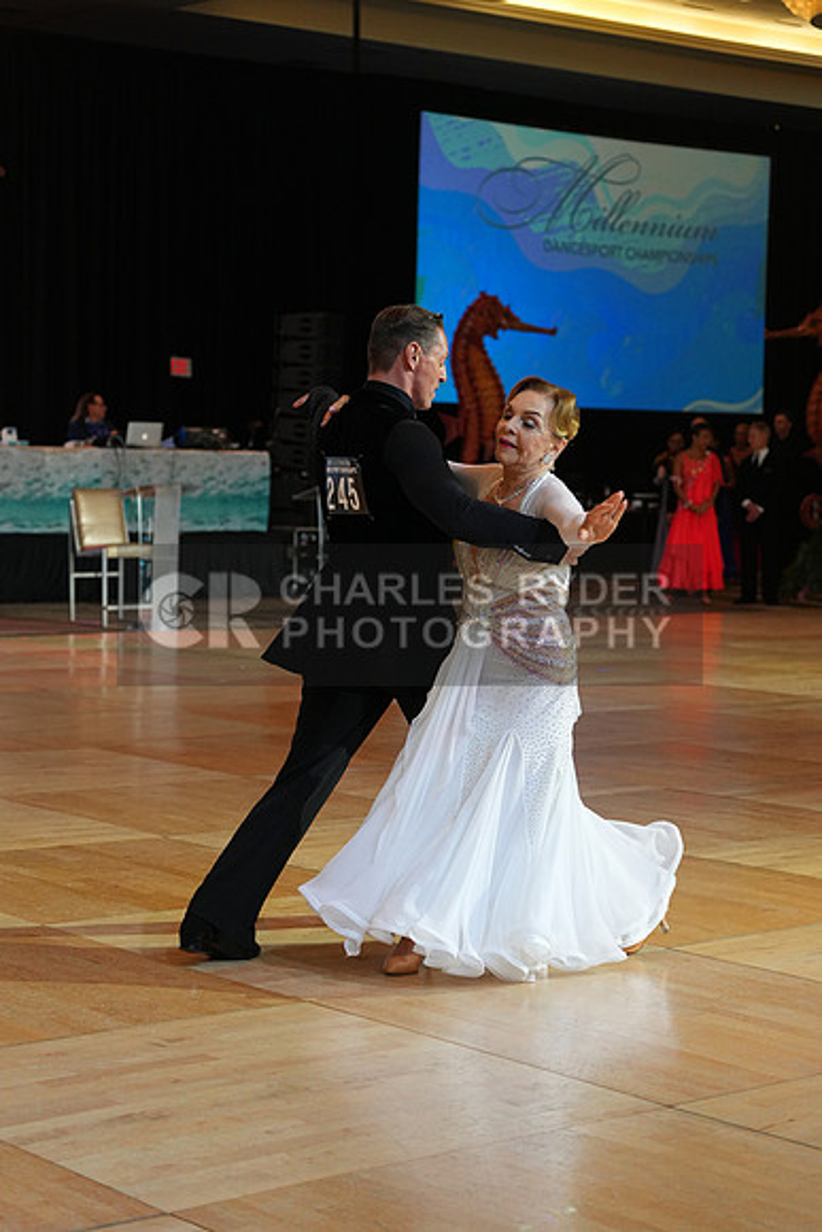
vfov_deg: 28.8
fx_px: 2396
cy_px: 616
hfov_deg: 19.5
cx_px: 411
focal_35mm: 70
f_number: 4
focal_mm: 70
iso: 1600
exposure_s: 1/400
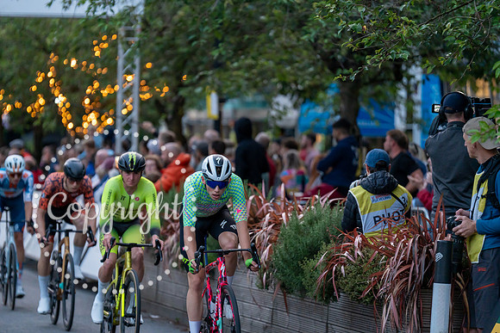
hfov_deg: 11.5
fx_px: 2473
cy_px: 166
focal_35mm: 178
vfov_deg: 7.7
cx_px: 250
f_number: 2.8
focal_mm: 178
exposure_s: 1/1000
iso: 3200
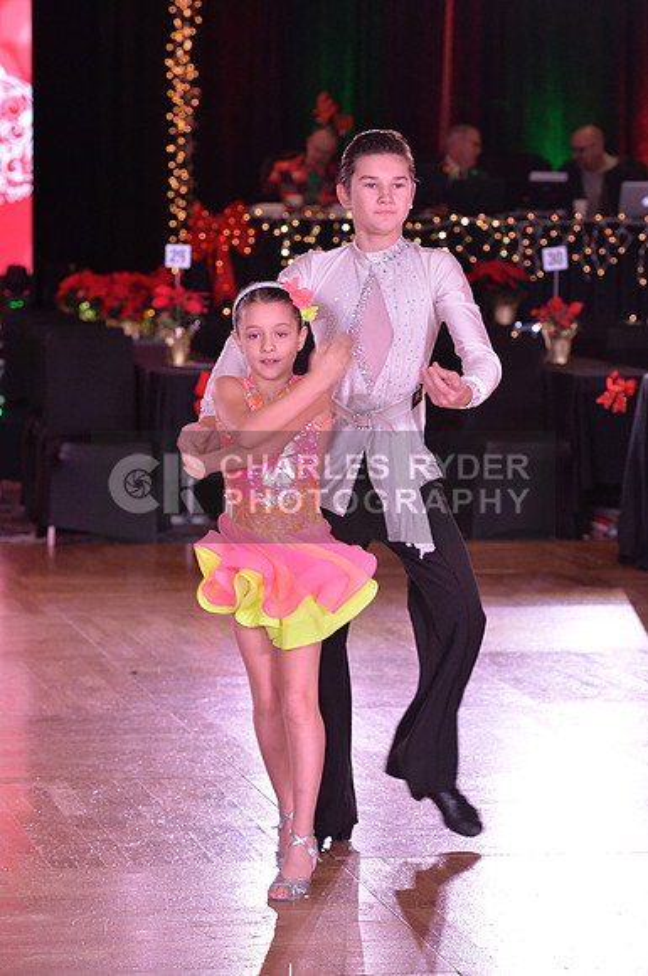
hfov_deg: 10.5
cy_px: 488
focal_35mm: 130
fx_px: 3520
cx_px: 324
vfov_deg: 15.8
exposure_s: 1/250
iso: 2000
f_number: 6.3
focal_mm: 130
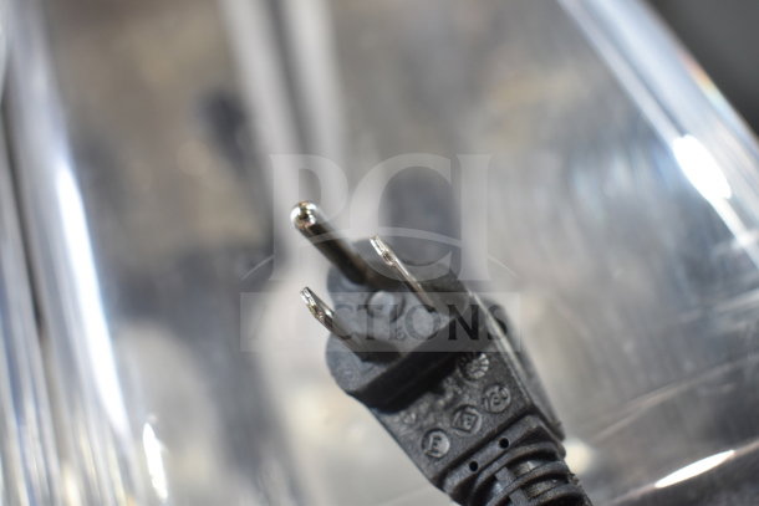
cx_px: 380
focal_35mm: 44
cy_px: 253
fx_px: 917
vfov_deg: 30.9
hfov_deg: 45.0
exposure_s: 1/50
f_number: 4.2
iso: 400
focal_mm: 29
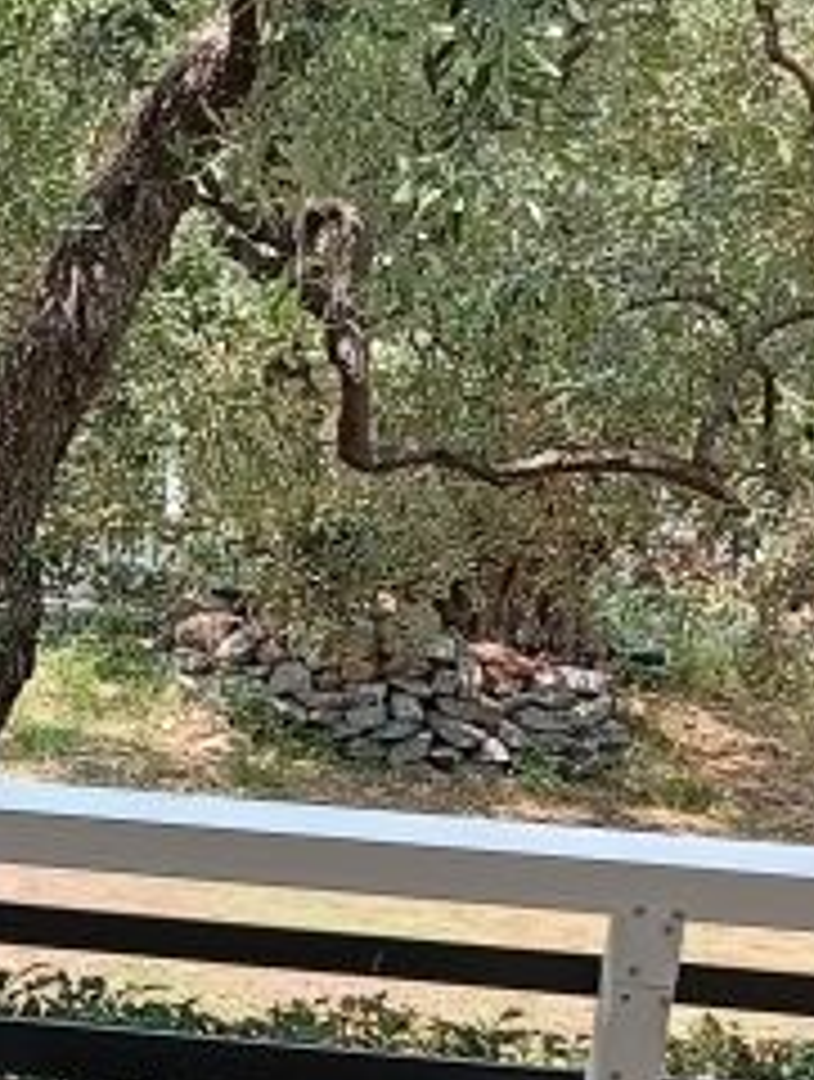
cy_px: 1134
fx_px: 3468
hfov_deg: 12.7
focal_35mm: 111
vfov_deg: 17.2
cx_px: -407
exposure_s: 1/180
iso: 50
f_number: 1.8
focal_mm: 3.96
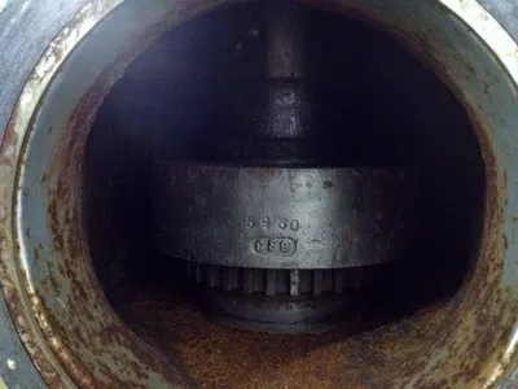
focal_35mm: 35
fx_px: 524
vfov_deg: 40.7
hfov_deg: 52.6
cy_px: 194
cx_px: 259
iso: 800
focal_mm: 4.28
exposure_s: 1/15
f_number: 2.4
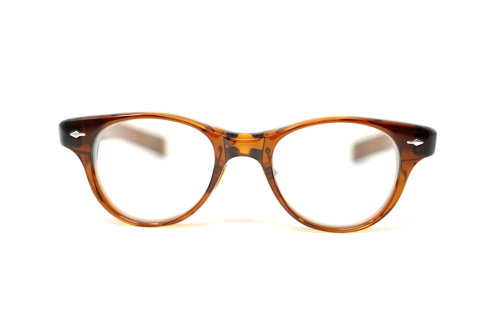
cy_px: 168
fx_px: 699
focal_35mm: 50
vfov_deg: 27.0
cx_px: 252
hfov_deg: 39.6
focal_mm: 50
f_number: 2.8
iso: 160
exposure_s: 1/50
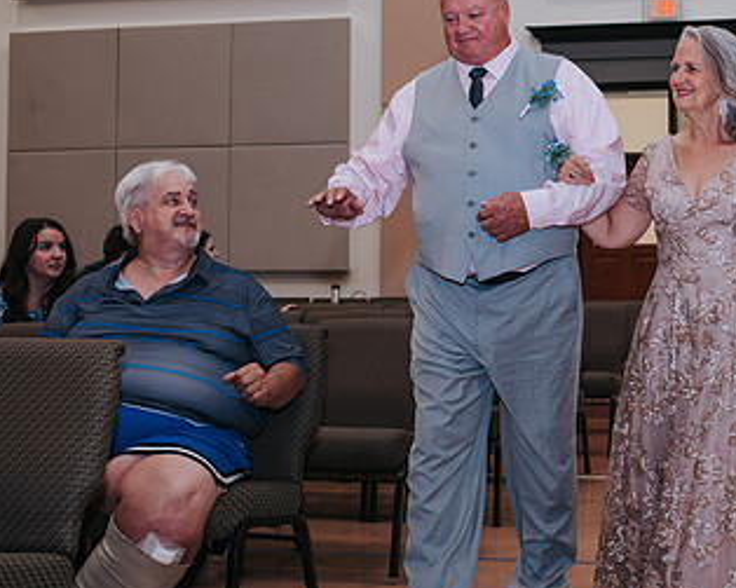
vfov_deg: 22.7
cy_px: 205
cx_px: 665
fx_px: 1459
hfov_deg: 27.3
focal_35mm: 67
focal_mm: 35
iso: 900
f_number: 3.2
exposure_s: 1/200
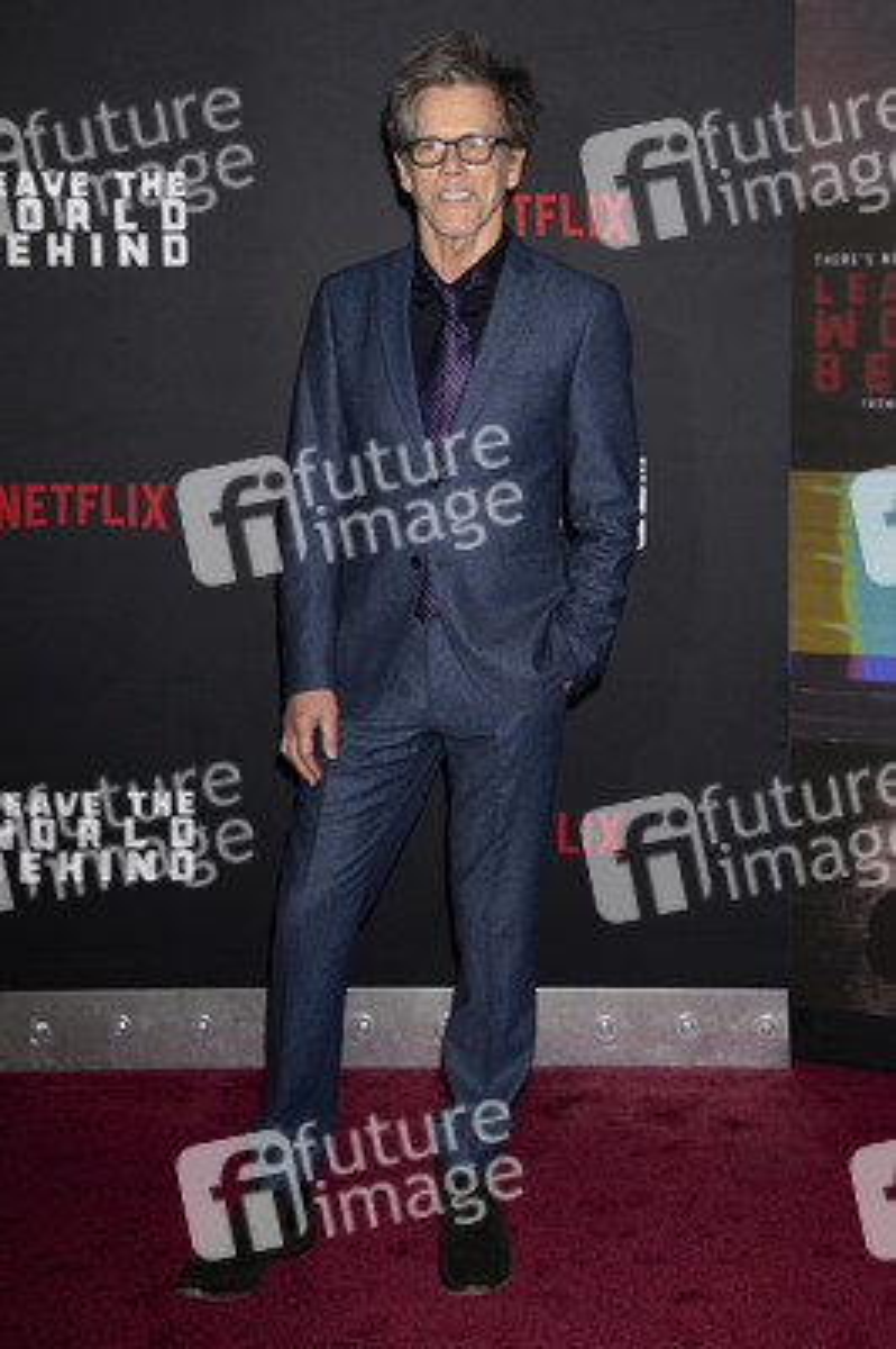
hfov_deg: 26.9
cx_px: 448
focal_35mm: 50
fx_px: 1870
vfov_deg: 39.6
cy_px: 674
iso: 400
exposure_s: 1/200
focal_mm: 50
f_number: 5
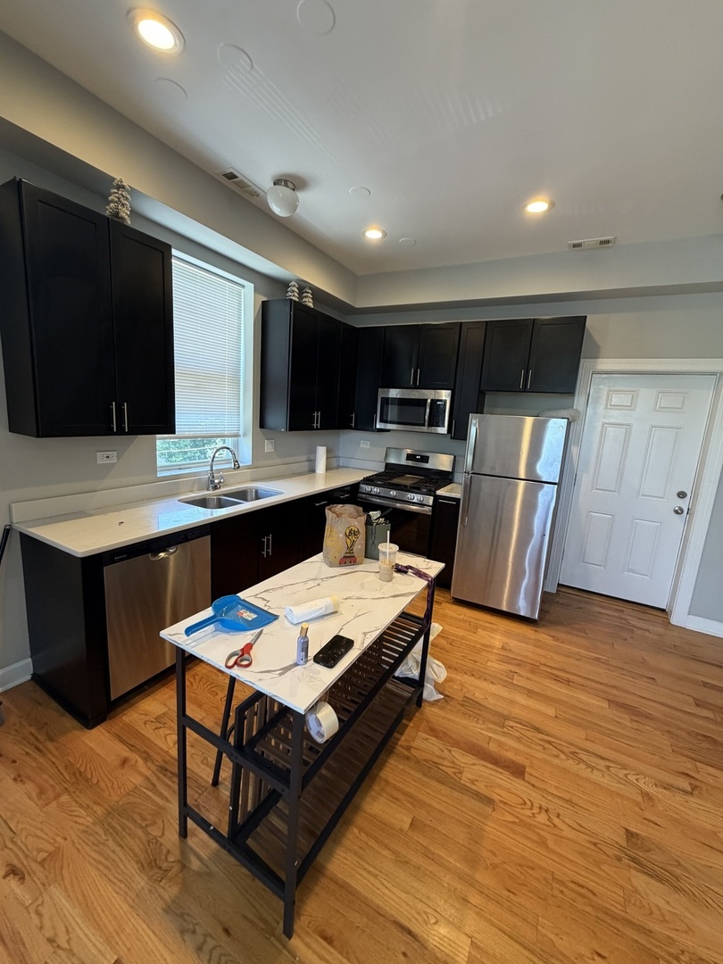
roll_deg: -4.3
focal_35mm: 14
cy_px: 482
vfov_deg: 102.1
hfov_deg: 85.7
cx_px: 362
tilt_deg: -11.1
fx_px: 390
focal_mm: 2.22
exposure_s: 1/60
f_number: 2.2
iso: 320
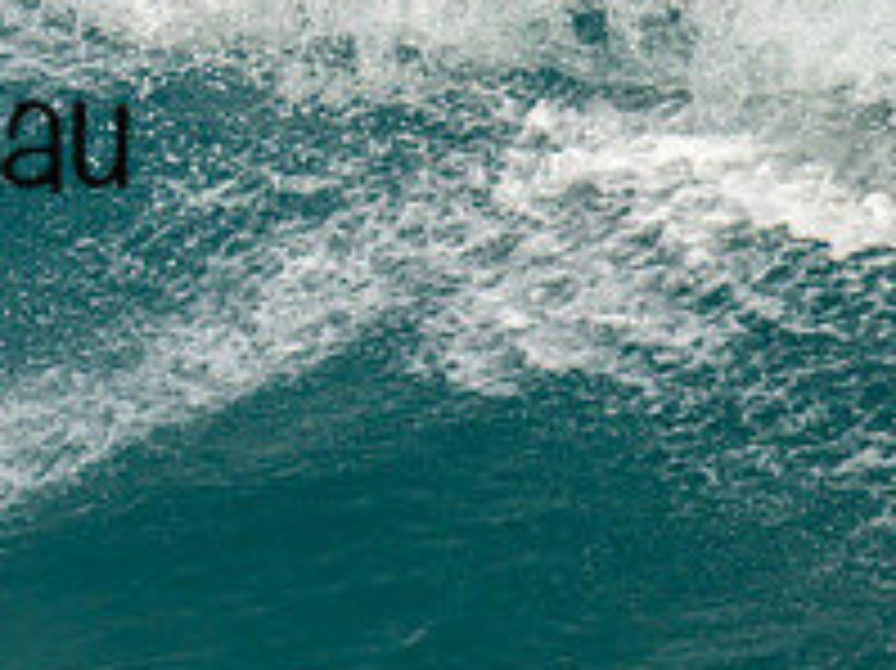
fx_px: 55332
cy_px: 142
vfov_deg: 0.7
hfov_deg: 0.9
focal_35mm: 2139
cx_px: -327
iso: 720
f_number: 11
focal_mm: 700
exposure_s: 1/1600
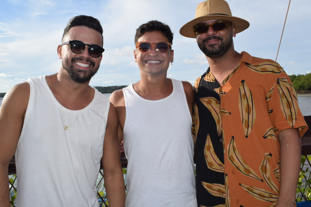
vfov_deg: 37.8
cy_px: 96
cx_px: 152
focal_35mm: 35
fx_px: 302
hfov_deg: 54.4
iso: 100
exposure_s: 1/200
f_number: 10
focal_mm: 20
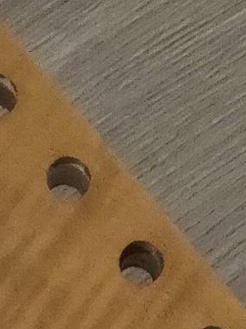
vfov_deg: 9.1
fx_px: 1640
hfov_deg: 8.5
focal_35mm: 173
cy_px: 1004
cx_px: -32
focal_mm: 4.77
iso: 3938
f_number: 1.7
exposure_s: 1/16.7
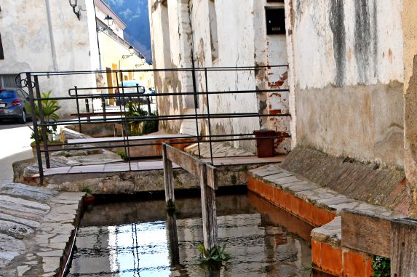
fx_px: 683
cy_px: 232
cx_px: 333
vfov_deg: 22.6
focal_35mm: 59
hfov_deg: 33.0
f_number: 11
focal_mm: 22
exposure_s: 1/500
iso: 1000
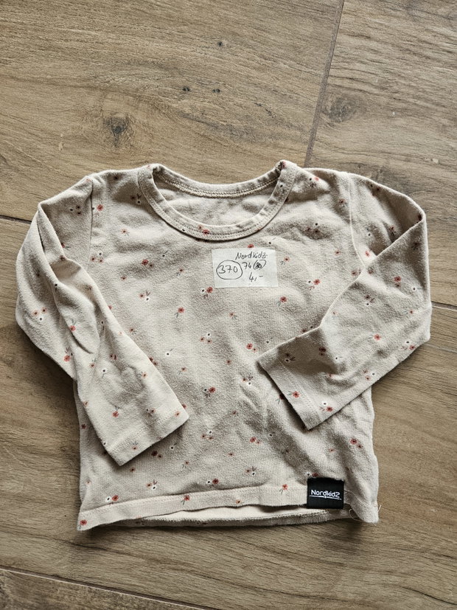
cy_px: 305
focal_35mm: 23
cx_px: 228
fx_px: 405
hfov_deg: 58.9
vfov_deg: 73.9
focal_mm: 5.4
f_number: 1.8
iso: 160
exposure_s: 1/100
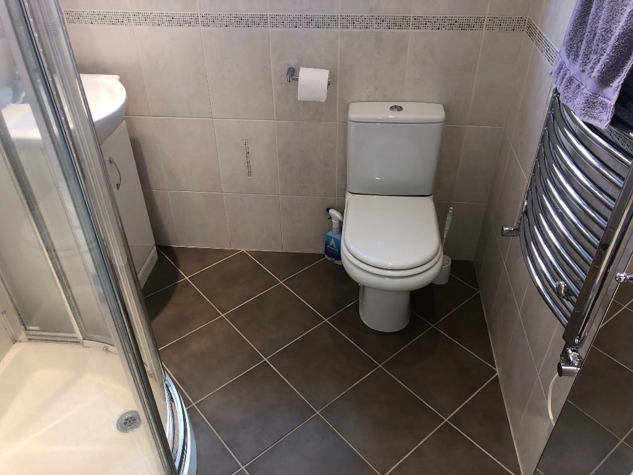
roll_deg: +1.0
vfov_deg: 49.7
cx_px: 316
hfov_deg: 63.4
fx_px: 512
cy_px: 238
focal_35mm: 28
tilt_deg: -36.9
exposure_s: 1/25
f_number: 1.8
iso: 25
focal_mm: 3.99
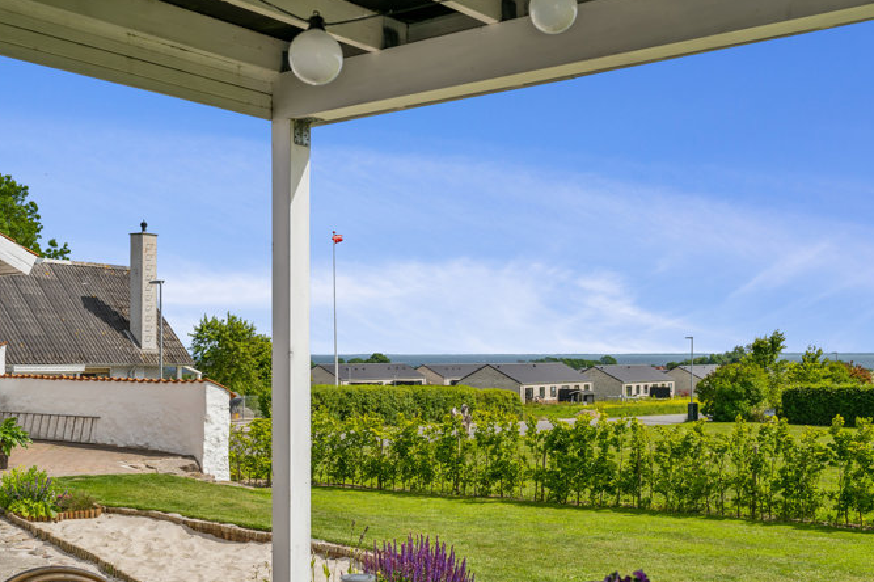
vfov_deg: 31.8
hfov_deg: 46.3
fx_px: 1019
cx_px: 484
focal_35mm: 42
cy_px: 343
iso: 160
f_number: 6.3
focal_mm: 35
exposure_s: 1/800
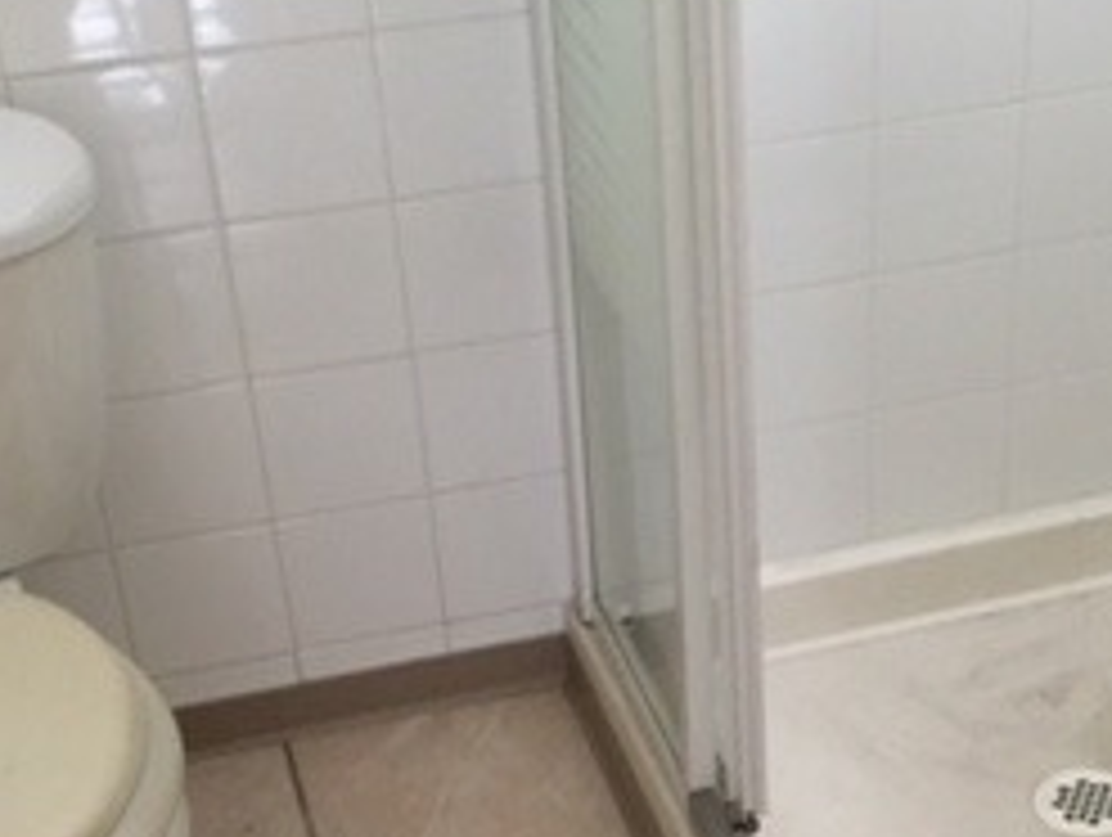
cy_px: 796
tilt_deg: -39.0
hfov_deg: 25.7
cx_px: 783
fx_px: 2413
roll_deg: +0.9
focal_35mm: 75
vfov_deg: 19.2
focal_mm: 4.15
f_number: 2.2
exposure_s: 1/17
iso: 400
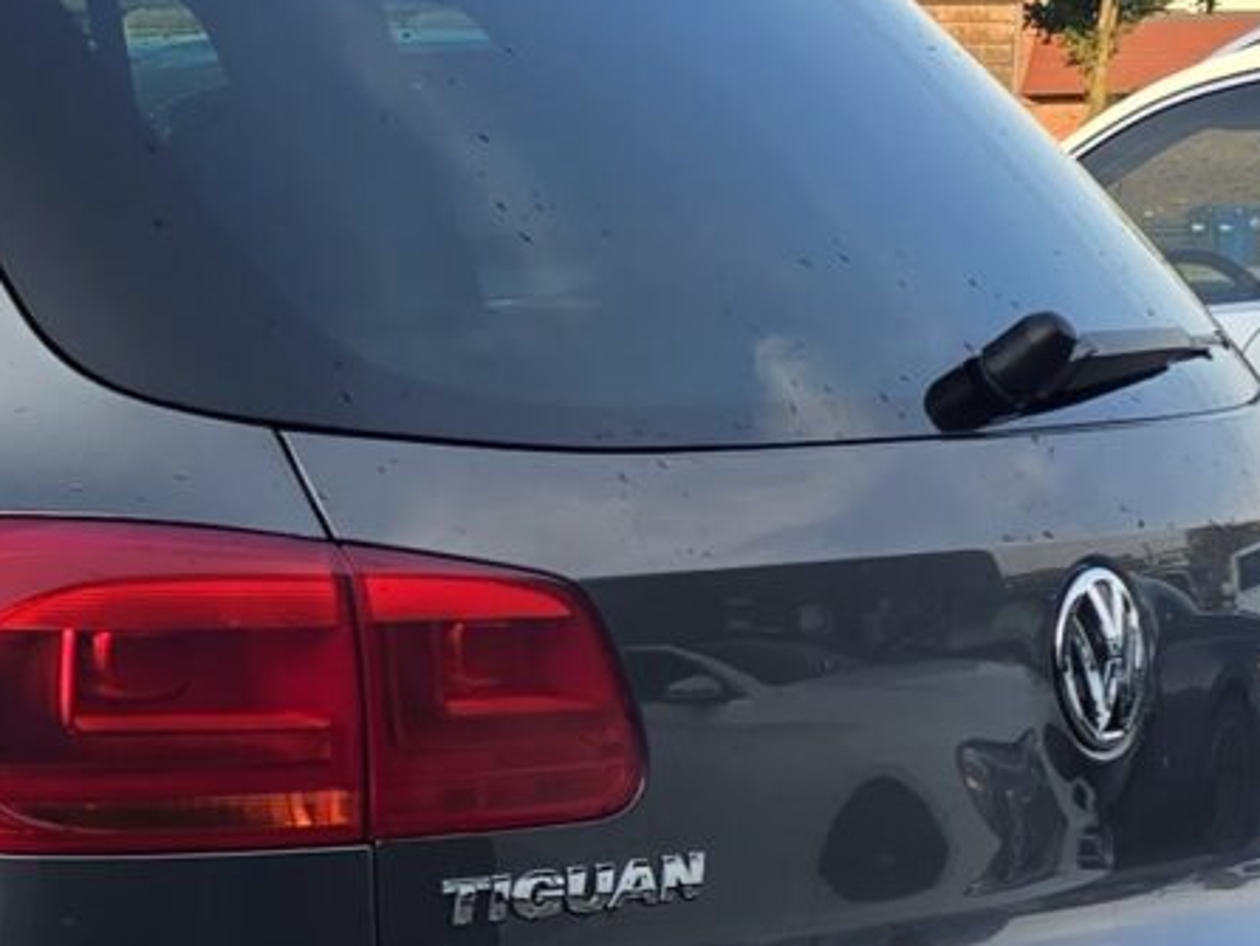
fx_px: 4807
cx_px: -1048
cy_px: 746
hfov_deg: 13.3
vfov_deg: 11.2
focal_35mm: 132
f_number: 1.7
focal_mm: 6.3
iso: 12
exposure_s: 1/246
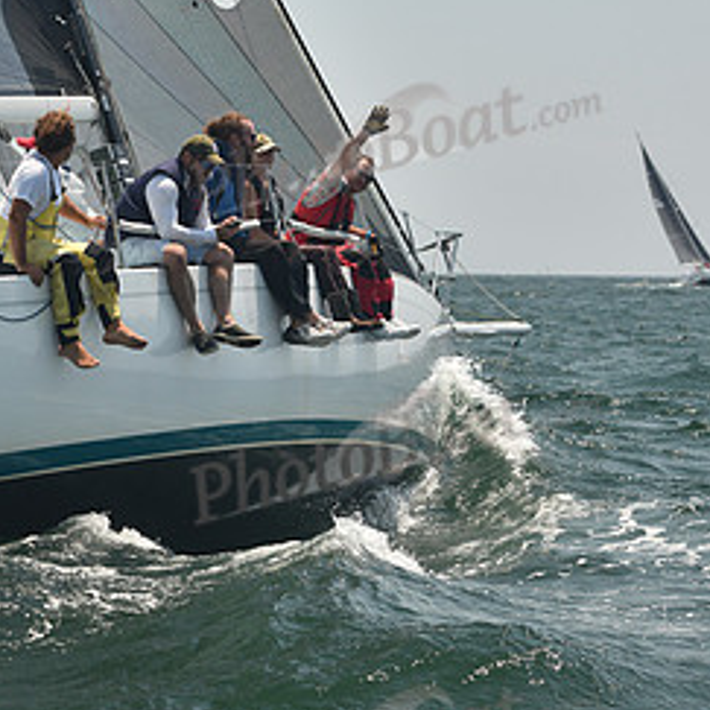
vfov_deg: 12.3
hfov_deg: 12.2
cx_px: 41
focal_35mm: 142
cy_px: 337
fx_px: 3295
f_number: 5.6
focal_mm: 70
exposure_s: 1/640
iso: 250
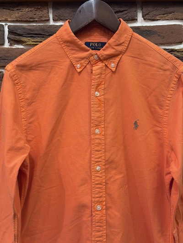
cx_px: 92
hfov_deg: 30.3
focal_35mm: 48
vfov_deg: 39.6
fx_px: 338
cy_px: 122
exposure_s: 1/40
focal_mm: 6.76
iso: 400
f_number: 1.78
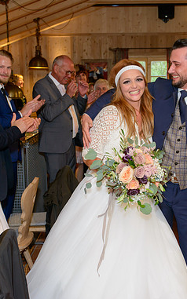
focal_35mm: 59
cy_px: 151
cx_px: 120
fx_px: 481
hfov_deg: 21.9
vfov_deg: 34.6
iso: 1000
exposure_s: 1/60
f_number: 4.5
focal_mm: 38
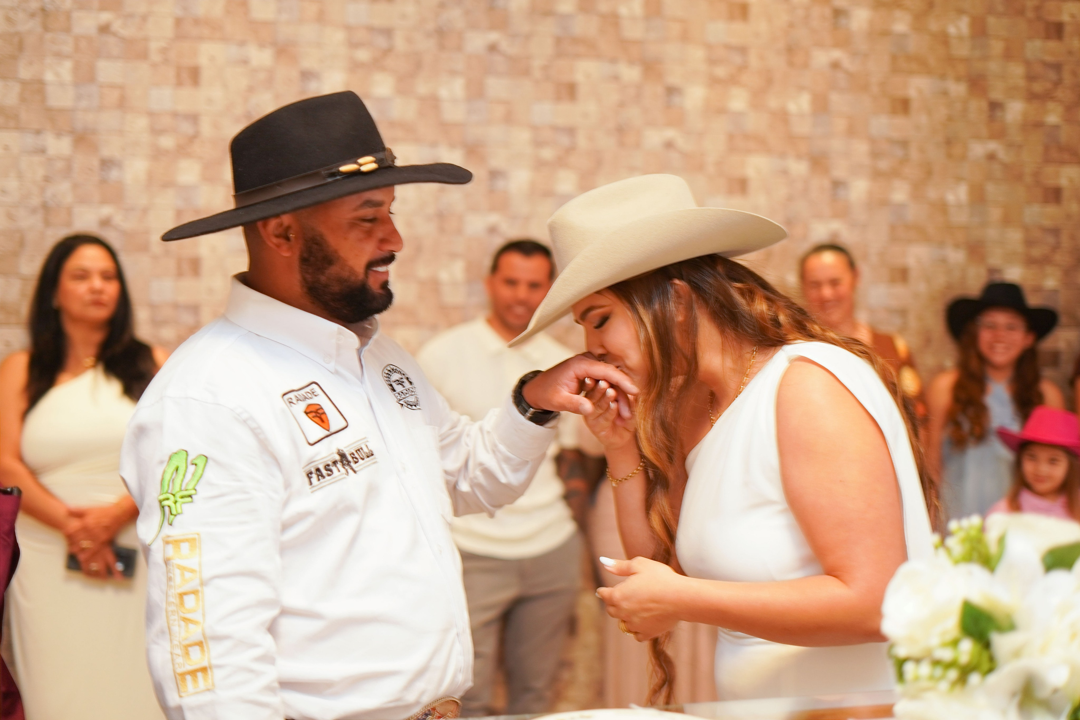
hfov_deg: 39.6
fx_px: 1500
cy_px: 360
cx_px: 540
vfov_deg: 27.0
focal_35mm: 50
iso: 500
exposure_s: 1/50
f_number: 2
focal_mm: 50
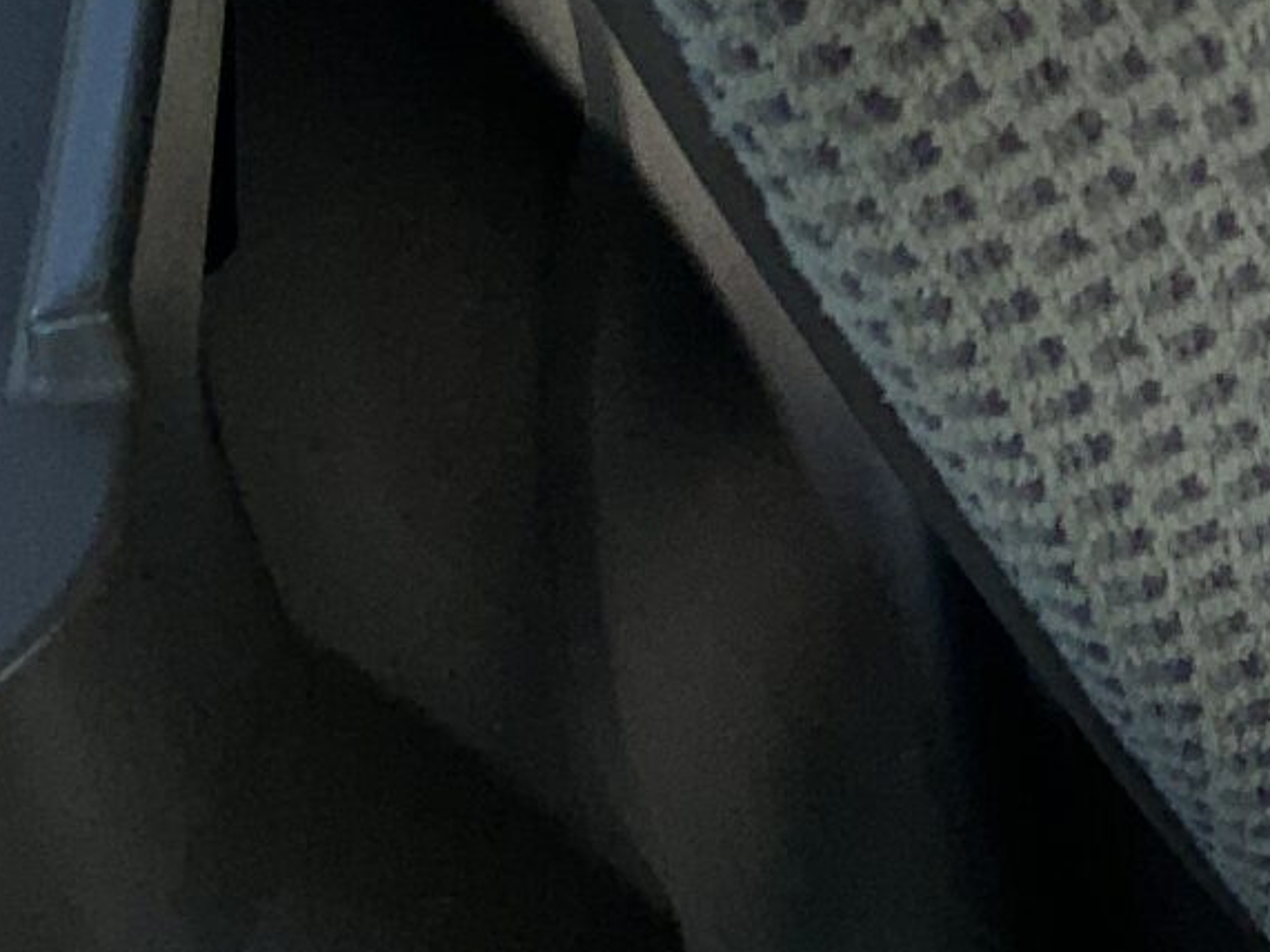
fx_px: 4768
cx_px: 1926
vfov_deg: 10.9
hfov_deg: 14.2
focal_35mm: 130
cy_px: -563
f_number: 1.8
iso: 16
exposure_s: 1/869
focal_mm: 3
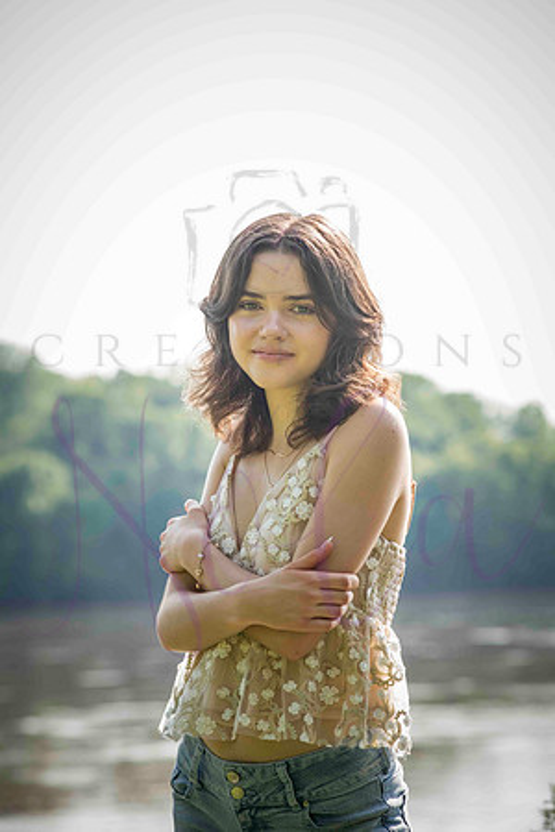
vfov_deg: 14.2
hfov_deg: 9.5
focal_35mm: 145
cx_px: 278
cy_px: 416
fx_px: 3353
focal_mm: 145
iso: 400
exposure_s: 1/320
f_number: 7.1
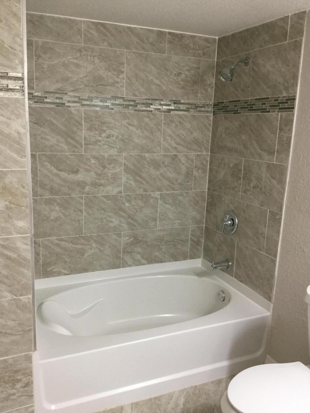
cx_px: 155
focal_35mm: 31
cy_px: 206
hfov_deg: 45.4
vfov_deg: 58.4
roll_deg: -2.9
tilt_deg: -14.7
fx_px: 370
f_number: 2.4
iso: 80
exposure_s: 1/30
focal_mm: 3.3
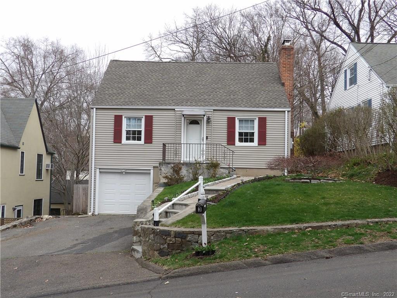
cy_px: 149
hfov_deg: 55.4
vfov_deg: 42.9
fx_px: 378
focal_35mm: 33
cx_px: 198
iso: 100
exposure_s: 1/426
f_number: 3.6
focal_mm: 5.9
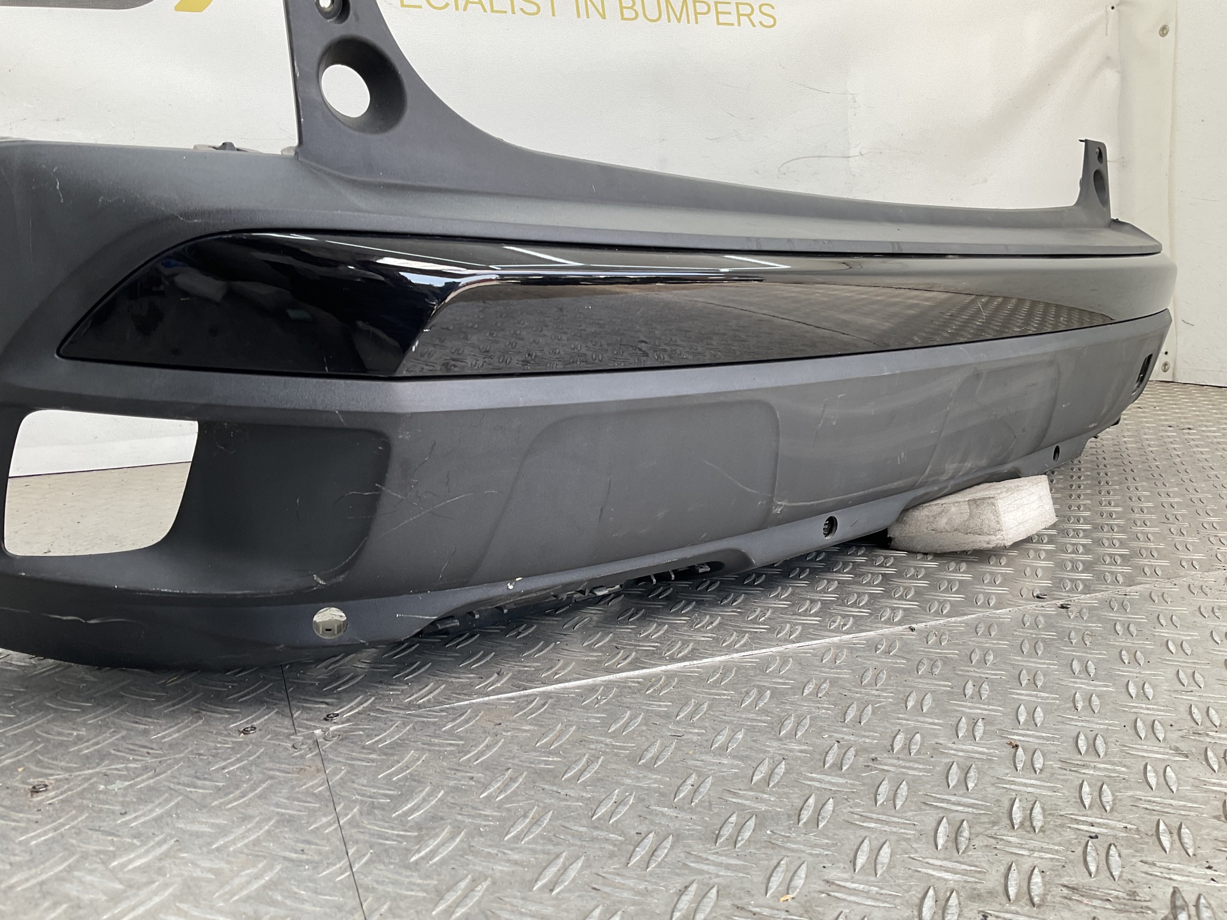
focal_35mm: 29
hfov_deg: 61.7
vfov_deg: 48.2
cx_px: 614
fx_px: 1028
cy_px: 460
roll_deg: +0.8
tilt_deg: -10.5
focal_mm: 3
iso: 20
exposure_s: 1/100
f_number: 1.8
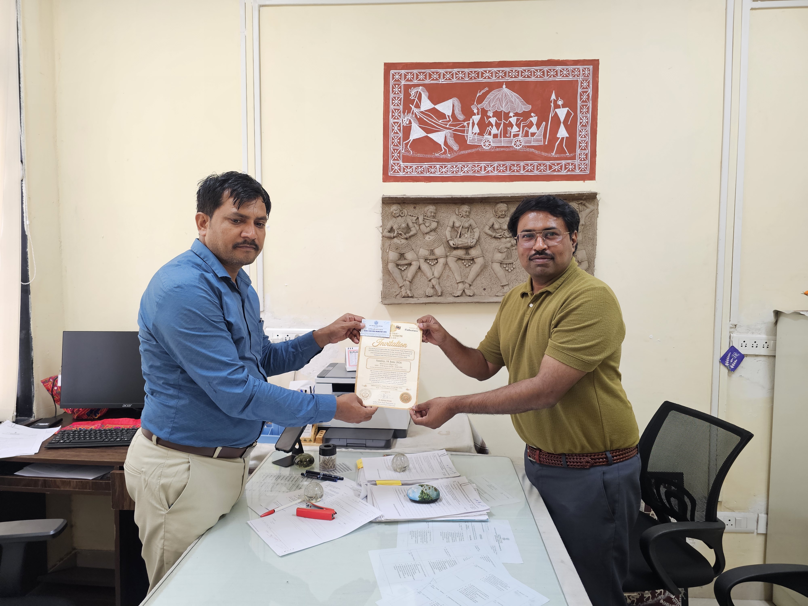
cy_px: 303
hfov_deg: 73.9
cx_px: 404
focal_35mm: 23
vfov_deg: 58.9
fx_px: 537
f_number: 1.7
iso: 200
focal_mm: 6.3
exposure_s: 1/100
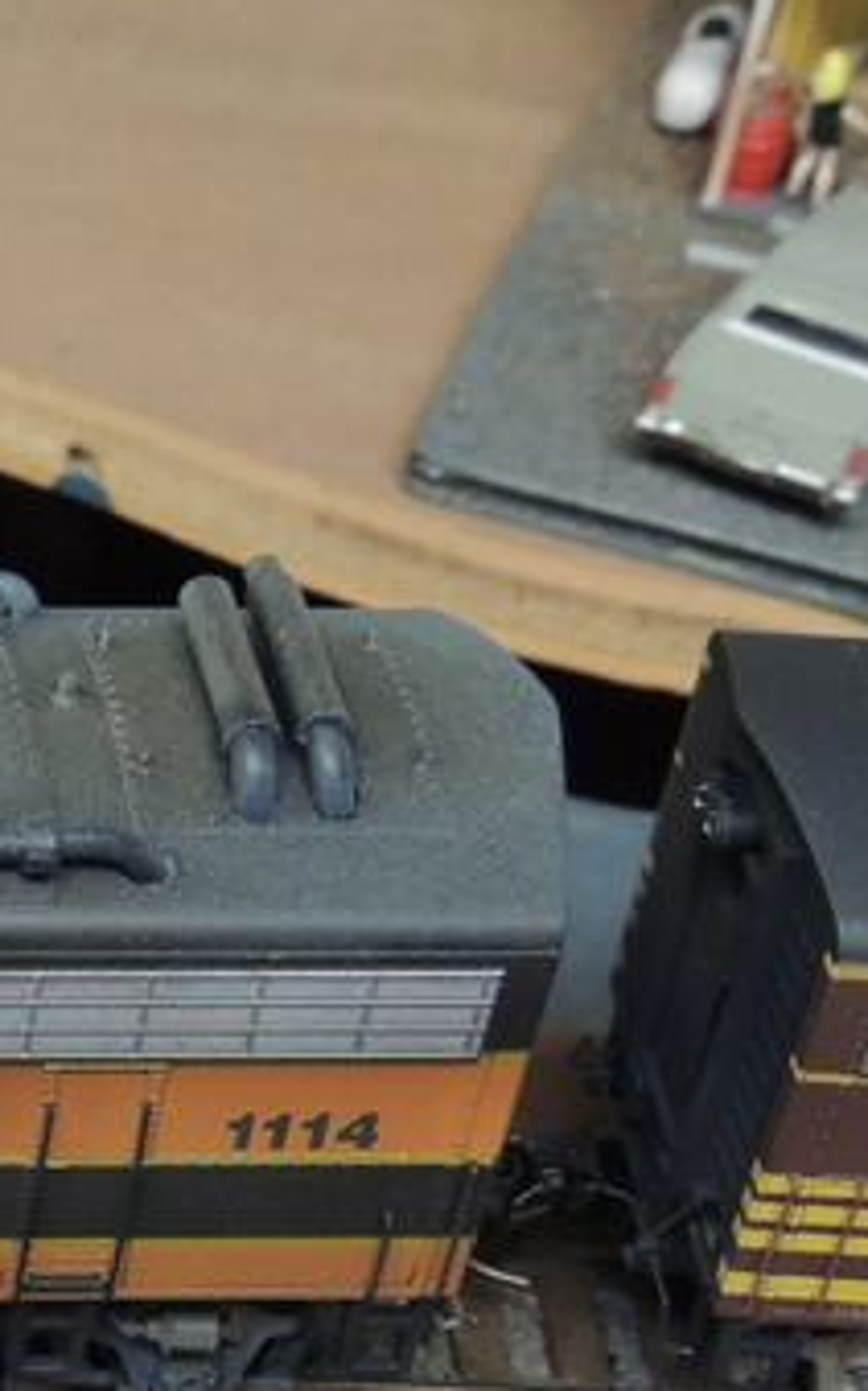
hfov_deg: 13.5
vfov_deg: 23.5
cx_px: -638
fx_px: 3334
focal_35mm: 88
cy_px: 905
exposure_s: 1/30
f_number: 3.2
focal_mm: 5.8
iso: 400
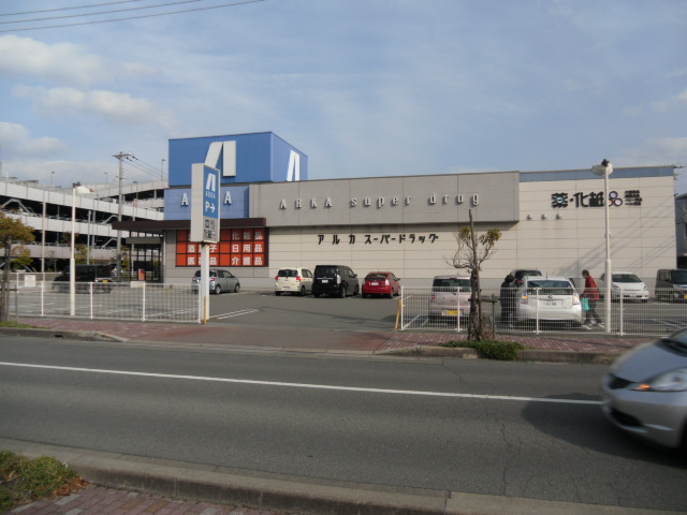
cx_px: 344
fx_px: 536
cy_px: 258
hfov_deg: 65.3
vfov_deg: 51.4
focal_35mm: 27
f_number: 8
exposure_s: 1/160
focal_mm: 4.9
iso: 64
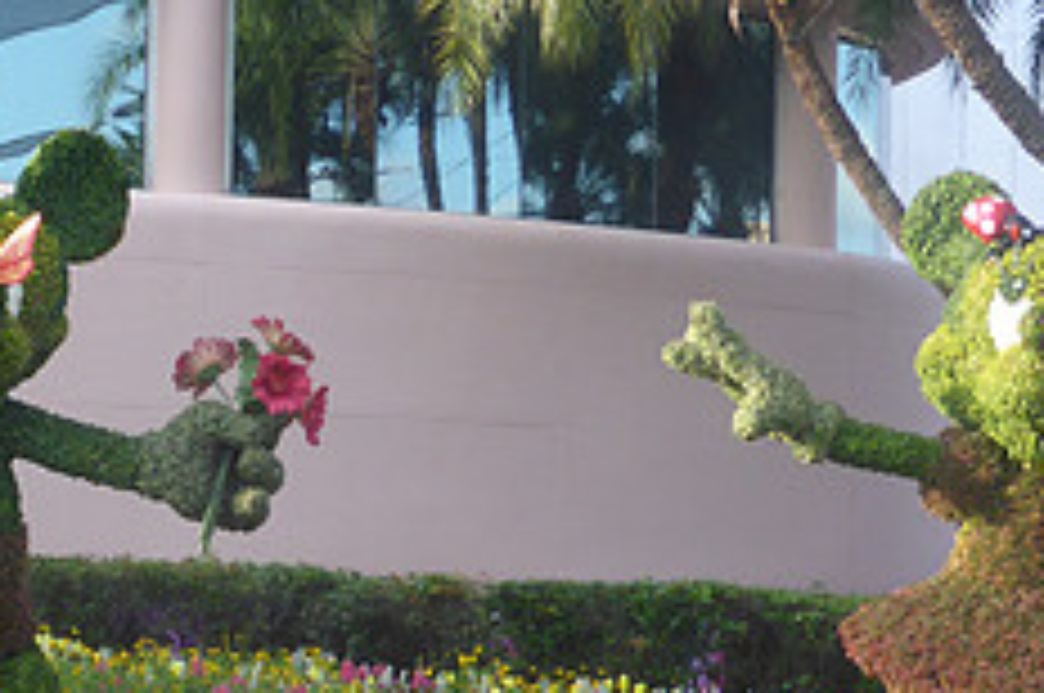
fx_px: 3243
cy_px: 430
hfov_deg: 17.9
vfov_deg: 12.2
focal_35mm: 112
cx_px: 58
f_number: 3.9
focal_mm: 7.4
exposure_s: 1/125
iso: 100
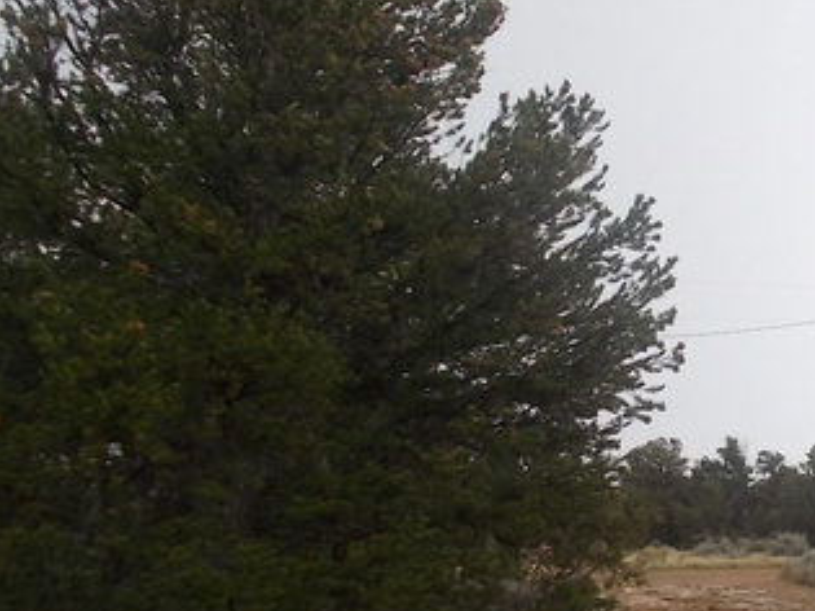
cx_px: 802
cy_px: 401
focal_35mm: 61
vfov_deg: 23.9
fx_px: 1436
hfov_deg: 29.7
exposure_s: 1/250
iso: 125
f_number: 3.4
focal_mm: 5.3
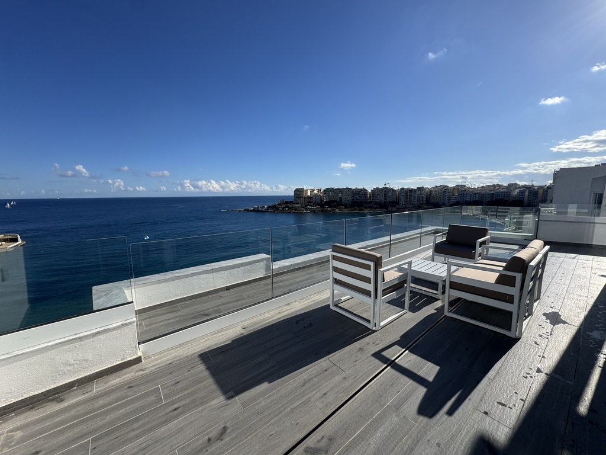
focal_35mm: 14
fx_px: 245
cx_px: 303
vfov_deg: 85.7
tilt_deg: -7.6
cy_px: 228
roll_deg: +0.3
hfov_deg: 102.1
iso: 50
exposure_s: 1/3390
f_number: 2.2
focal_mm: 2.22
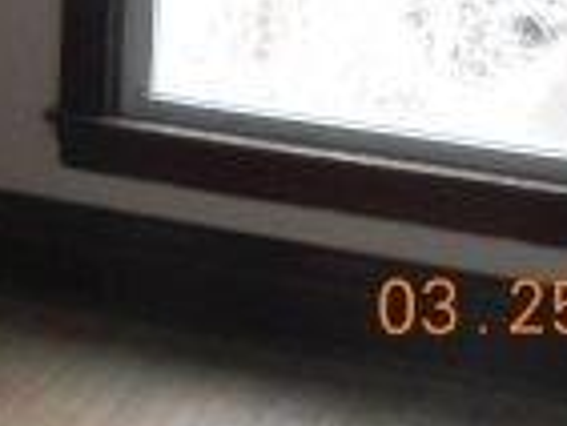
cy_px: -374
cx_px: 44
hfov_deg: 18.2
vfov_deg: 12.6
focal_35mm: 106
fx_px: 1738
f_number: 3.5
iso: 125
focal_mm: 4.6
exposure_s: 1/30
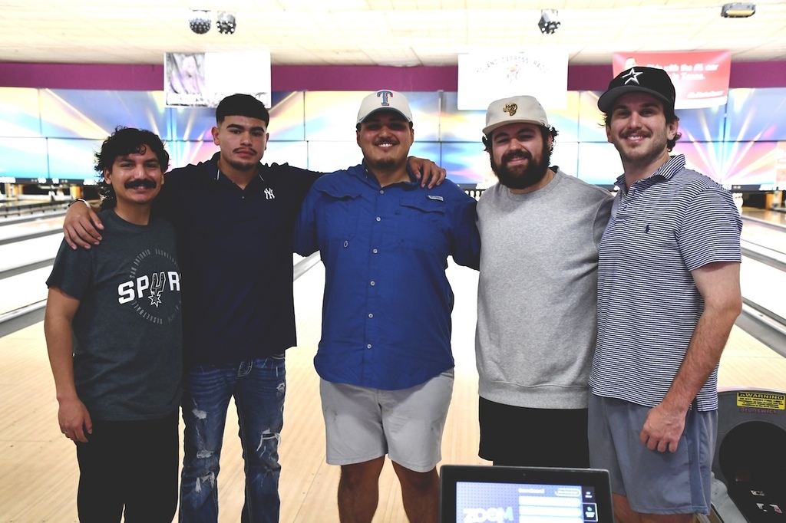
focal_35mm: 42
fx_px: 917
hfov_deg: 46.4
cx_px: 393
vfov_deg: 31.9
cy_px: 262
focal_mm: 28
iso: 3200
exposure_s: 1/100
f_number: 5
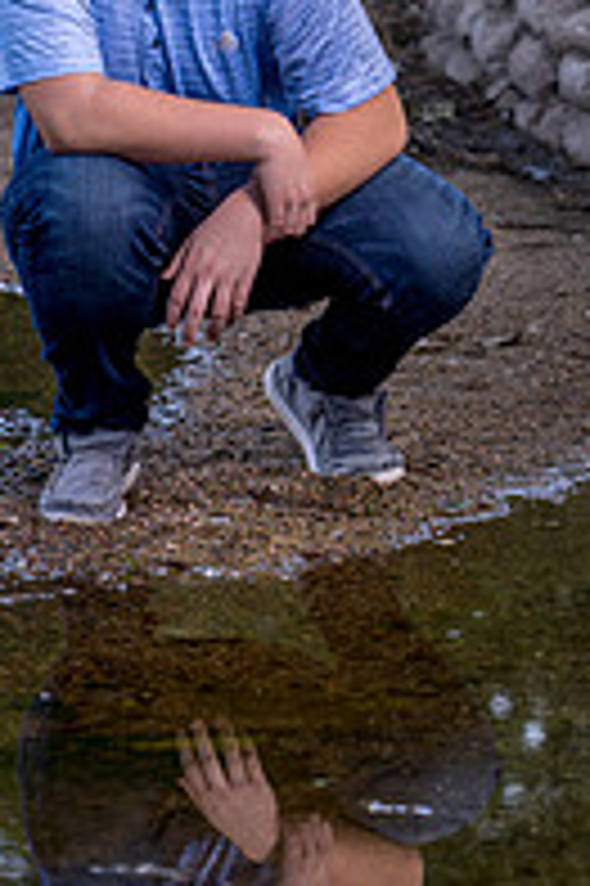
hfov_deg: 6.0
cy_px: 333
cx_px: 212
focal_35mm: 229
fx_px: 5639
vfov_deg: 9.0
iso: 200
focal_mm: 100
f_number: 3.5
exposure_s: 1/160
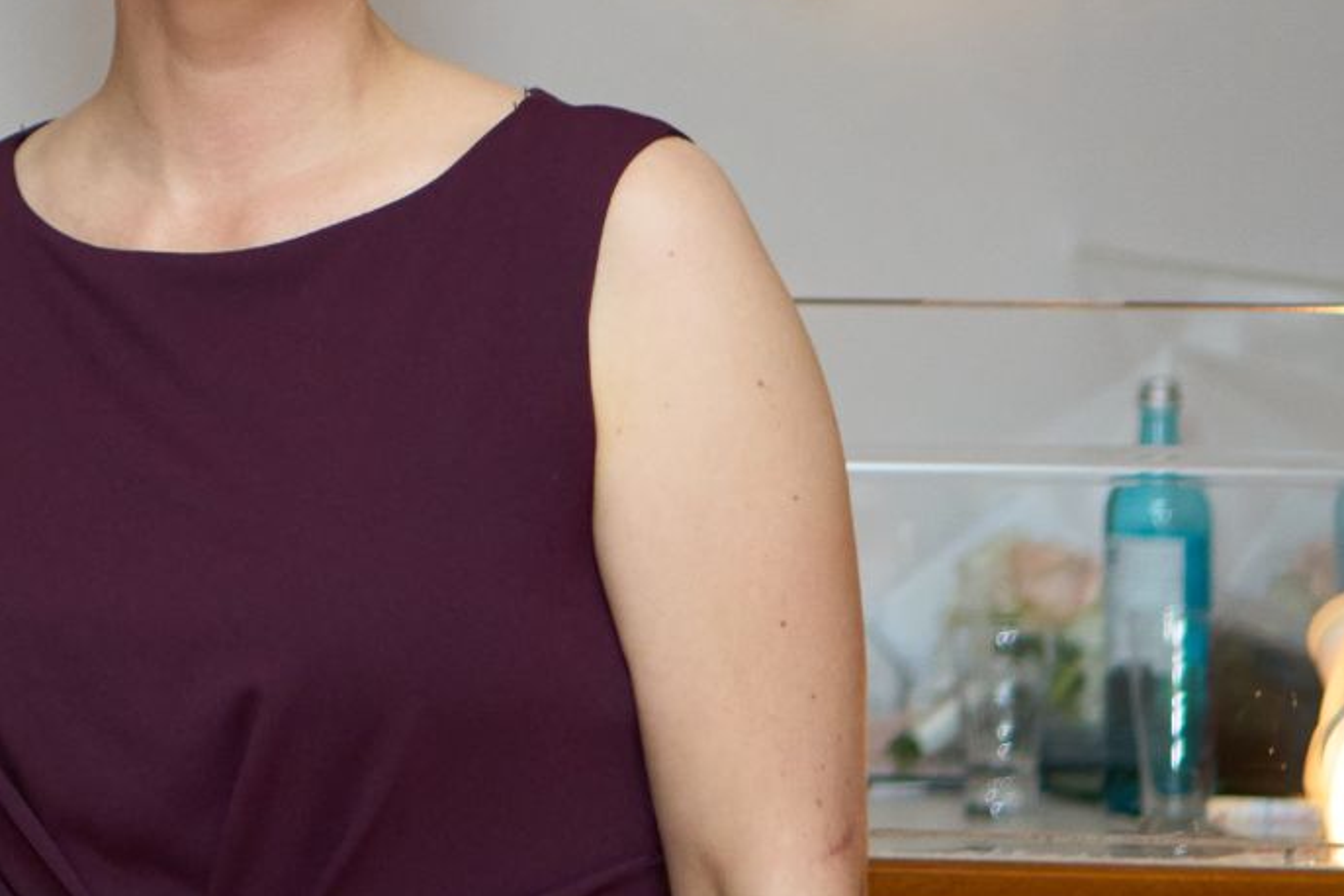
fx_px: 5842
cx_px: -316
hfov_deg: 12.8
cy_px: 62
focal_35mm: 156
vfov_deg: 8.7
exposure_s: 1/100
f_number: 2
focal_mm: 35
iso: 800
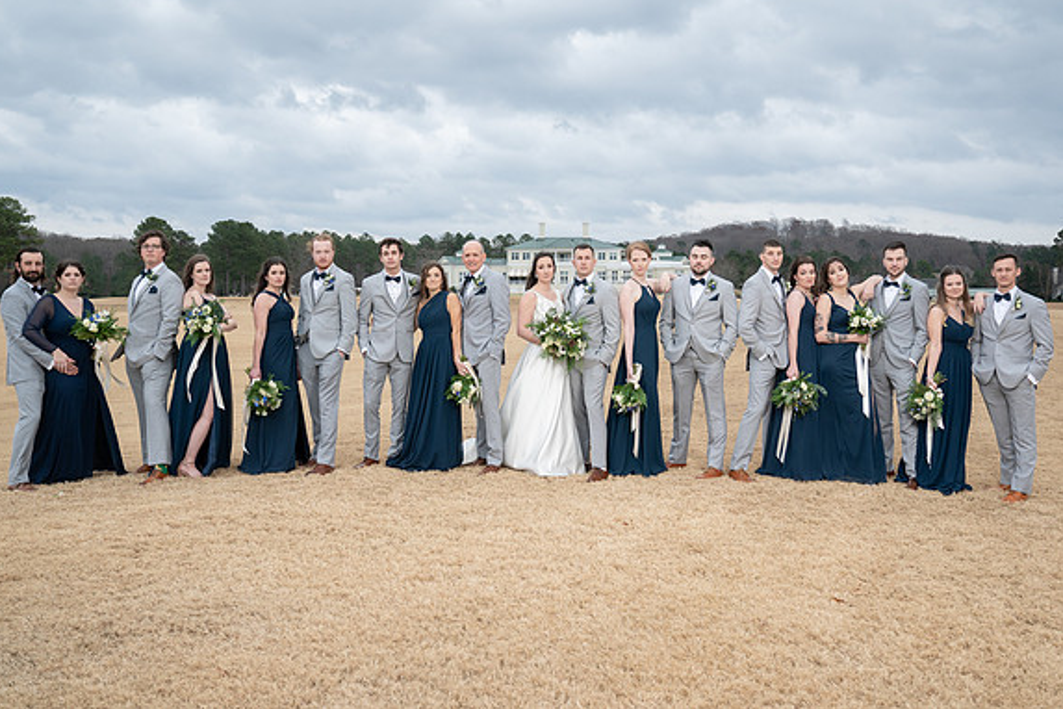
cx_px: 530
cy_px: 337
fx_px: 1004
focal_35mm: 34
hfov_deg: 55.8
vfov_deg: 38.9
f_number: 5.6
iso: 320
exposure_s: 1/250
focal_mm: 32
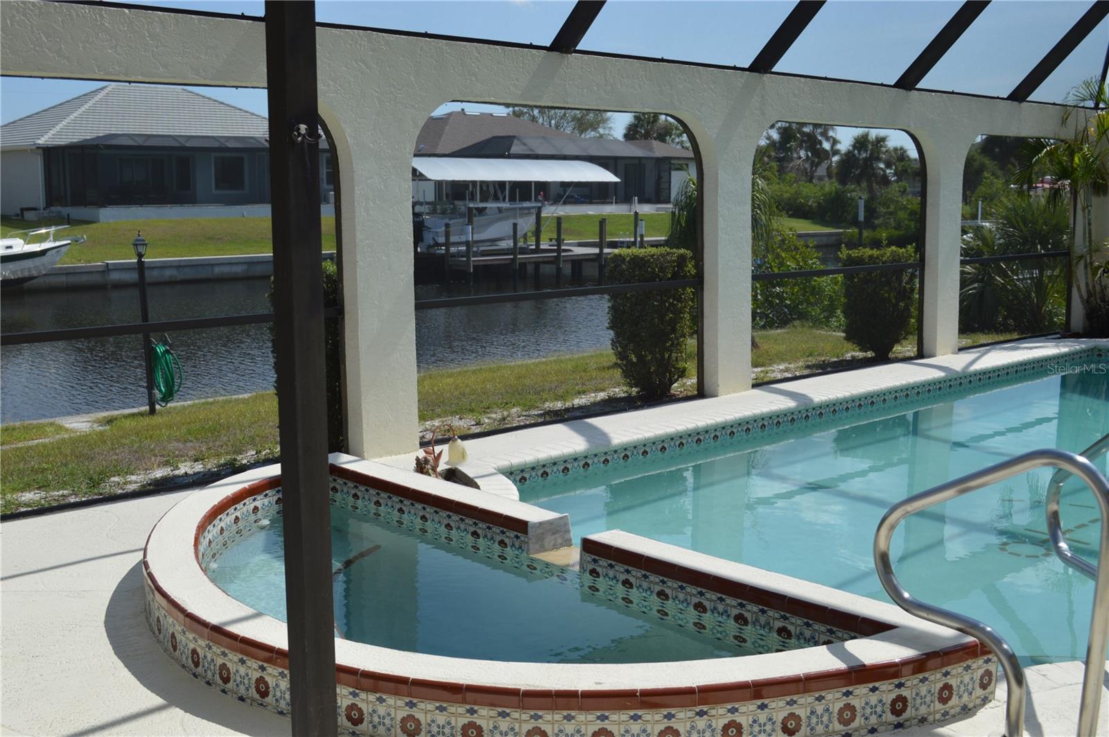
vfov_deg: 34.1
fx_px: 1200
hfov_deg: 49.6
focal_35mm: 39
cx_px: 554
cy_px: 368
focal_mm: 26
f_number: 8
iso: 100
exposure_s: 1/250
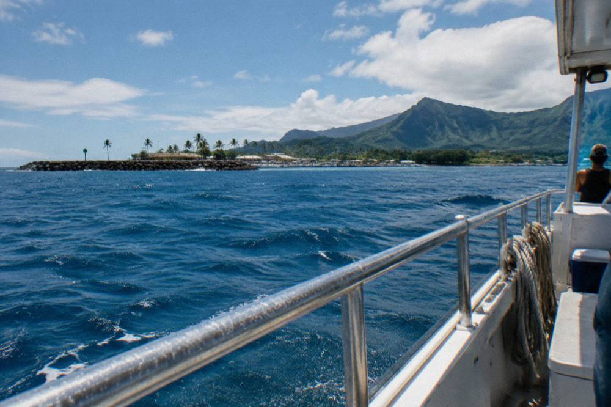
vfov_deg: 33.4
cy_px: 204
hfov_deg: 48.5
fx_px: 679
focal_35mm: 40
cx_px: 306
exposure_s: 1/100
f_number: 11
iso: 200
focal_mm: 40
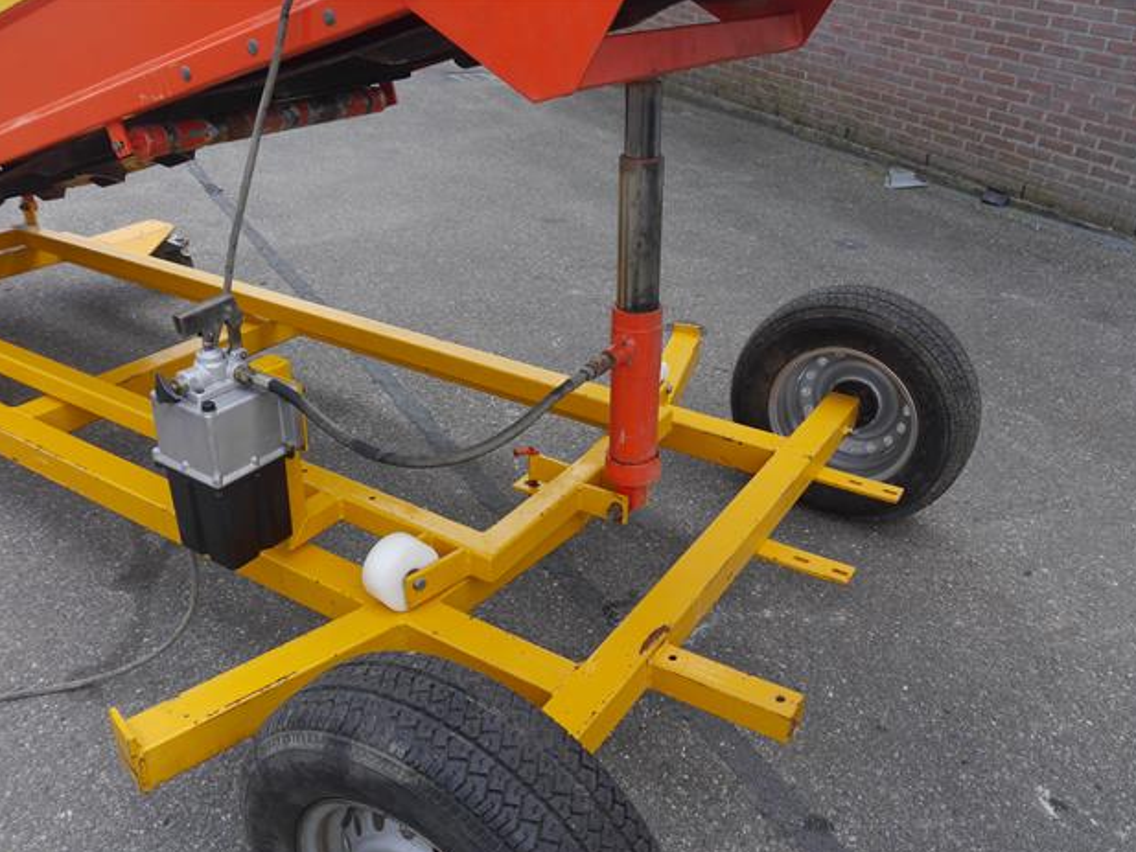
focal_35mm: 29
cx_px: 572
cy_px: 436
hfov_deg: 61.6
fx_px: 952
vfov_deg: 48.2
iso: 160
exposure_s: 1/250
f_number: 5.6
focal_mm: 14
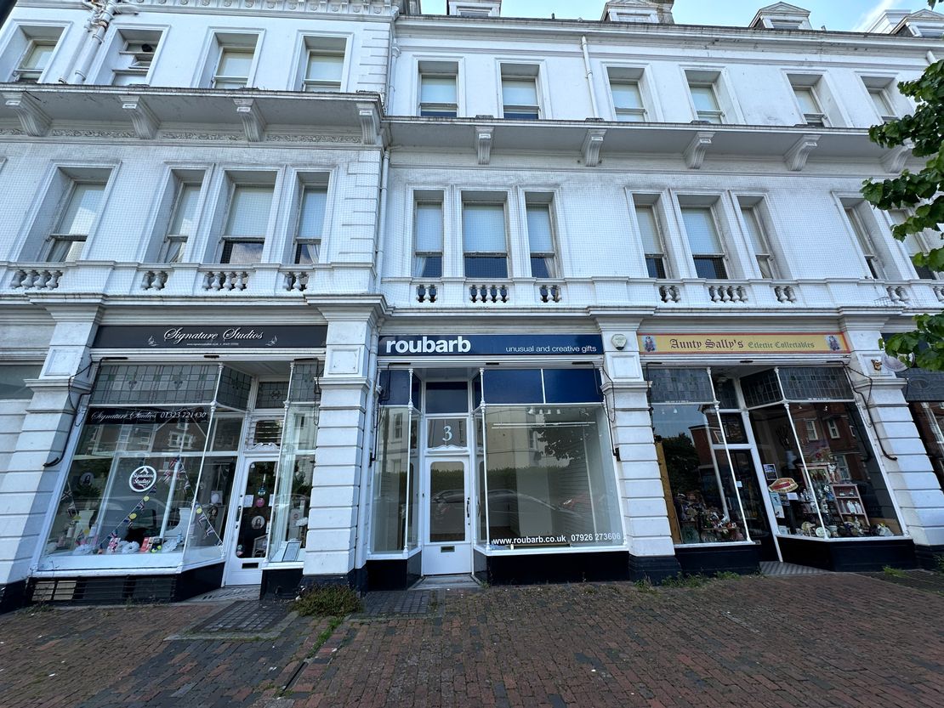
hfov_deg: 102.1
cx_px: 472
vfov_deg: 85.7
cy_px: 354
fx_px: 382
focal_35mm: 14
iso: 40
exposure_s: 1/447
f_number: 2.2
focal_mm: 2.22
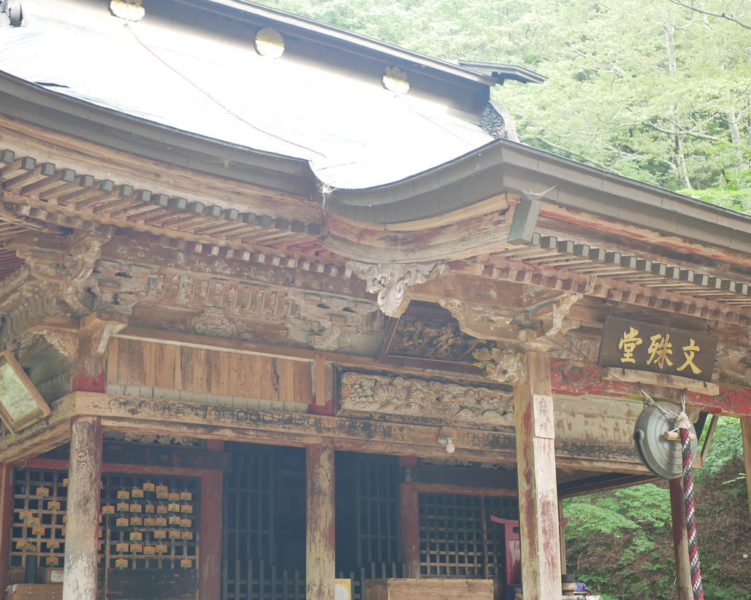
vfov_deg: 26.7
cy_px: 305
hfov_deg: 33.0
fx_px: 1267
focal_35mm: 57
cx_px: 432
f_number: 1.7
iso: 200
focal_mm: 25
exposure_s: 1/100
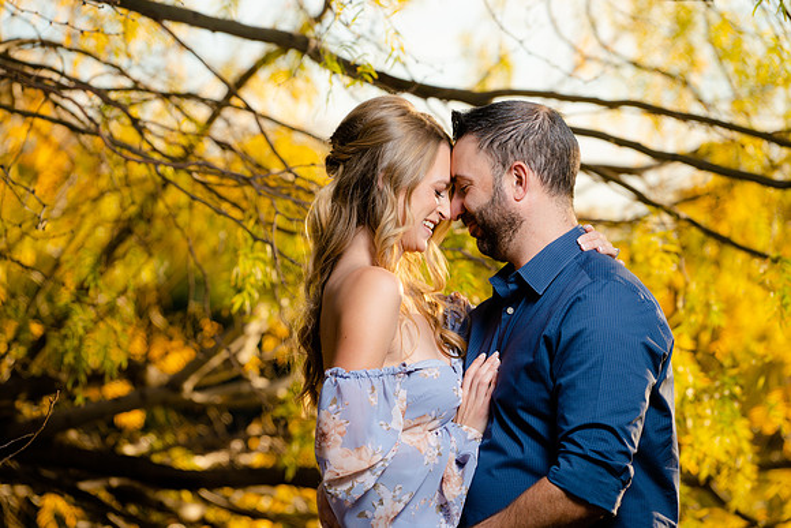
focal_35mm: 200
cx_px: 396
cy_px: 264
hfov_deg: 10.3
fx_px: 4395
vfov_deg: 6.9
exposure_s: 1/250
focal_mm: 200
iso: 100
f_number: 5
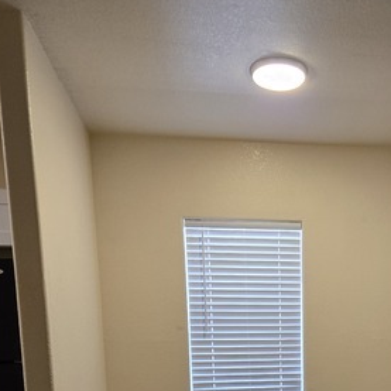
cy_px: 392
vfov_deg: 32.0
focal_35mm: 49
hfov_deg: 33.3
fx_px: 626
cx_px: 332
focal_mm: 5.4
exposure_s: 1/120
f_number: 1.8
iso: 320
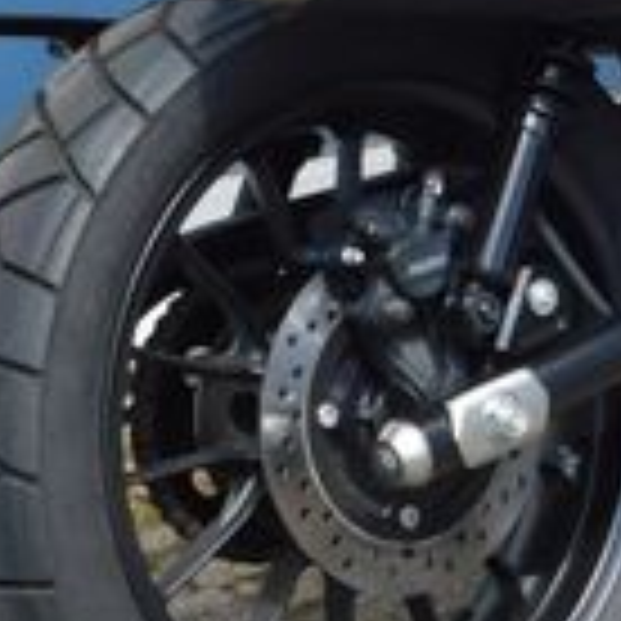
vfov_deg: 13.9
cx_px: 594
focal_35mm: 123
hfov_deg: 14.0
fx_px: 2496
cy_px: -72
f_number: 3.2
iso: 125
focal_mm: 5.3
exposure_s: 1/640
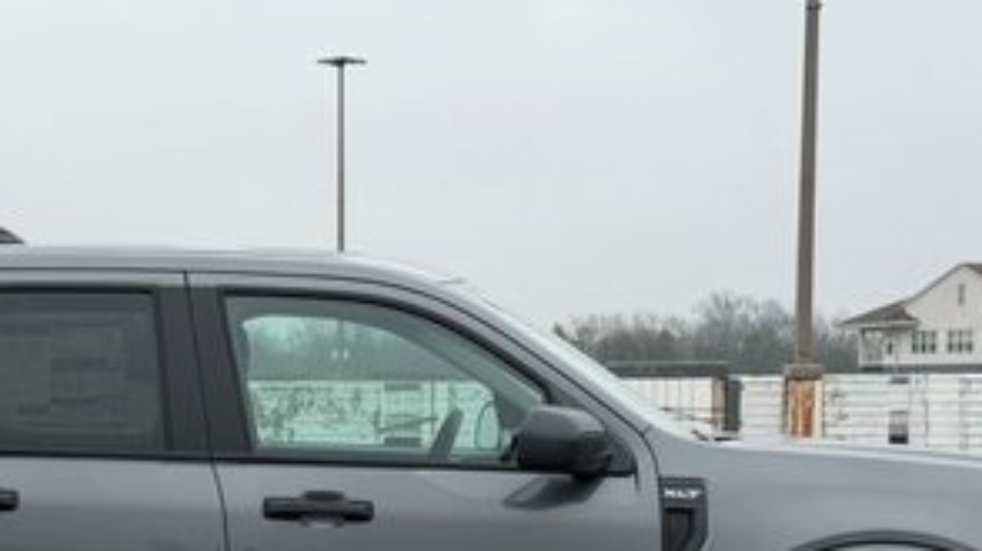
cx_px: 184
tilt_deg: -5.0
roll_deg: +0.3
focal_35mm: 114
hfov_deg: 18.6
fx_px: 2967
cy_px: 634
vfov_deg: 10.5
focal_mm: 6.76
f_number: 1.78
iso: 64
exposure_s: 1/3891
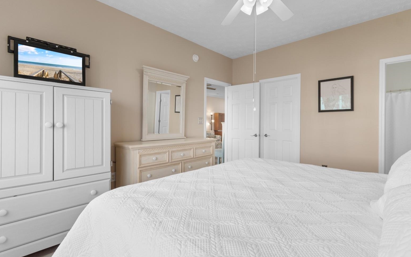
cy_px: 123
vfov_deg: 71.2
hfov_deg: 97.8
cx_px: 209
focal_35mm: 16
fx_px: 179
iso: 100
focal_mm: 10
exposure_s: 1/4
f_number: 4.5
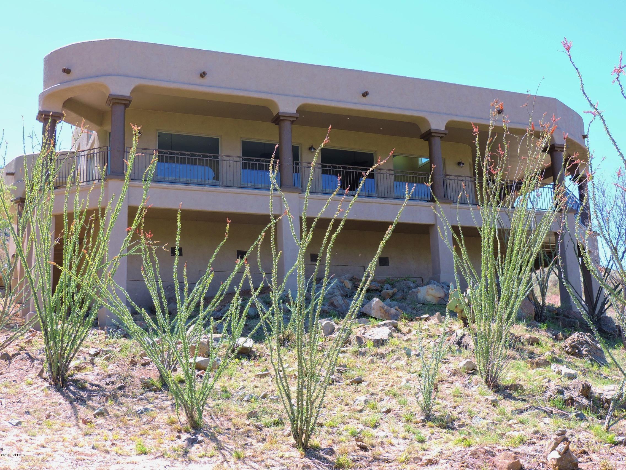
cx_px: 313
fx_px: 850
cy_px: 235
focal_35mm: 47
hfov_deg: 40.4
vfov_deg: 30.9
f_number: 3.5
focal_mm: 8.4
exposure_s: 1/200
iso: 100
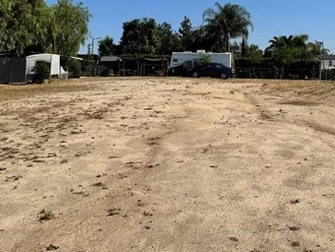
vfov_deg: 31.7
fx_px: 436
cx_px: 211
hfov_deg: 41.7
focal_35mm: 45
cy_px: 69
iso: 80
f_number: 1.78
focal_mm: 6.76
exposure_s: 1/7937
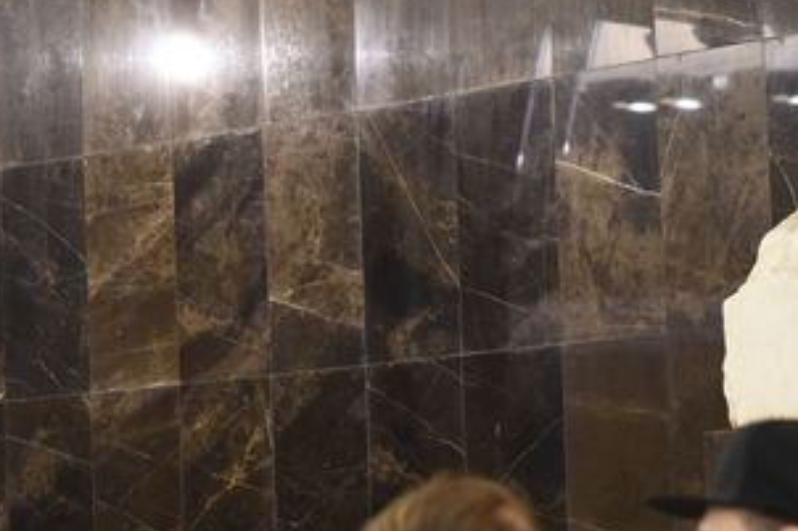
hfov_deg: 12.7
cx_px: 275
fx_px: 3589
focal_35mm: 162
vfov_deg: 8.4
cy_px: 454
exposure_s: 1/125
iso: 8000
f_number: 3.5
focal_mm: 70
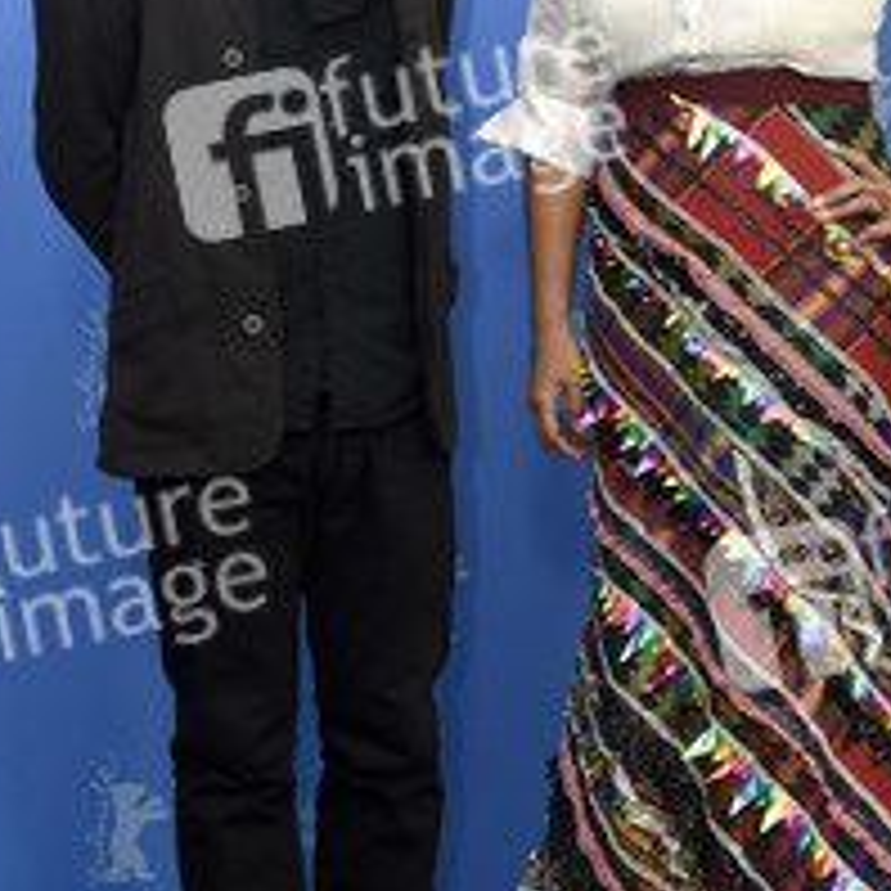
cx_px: 526
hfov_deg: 16.9
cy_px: 360
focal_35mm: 103
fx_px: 2999
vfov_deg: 16.9
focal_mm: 40
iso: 640
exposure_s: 1/160
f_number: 5
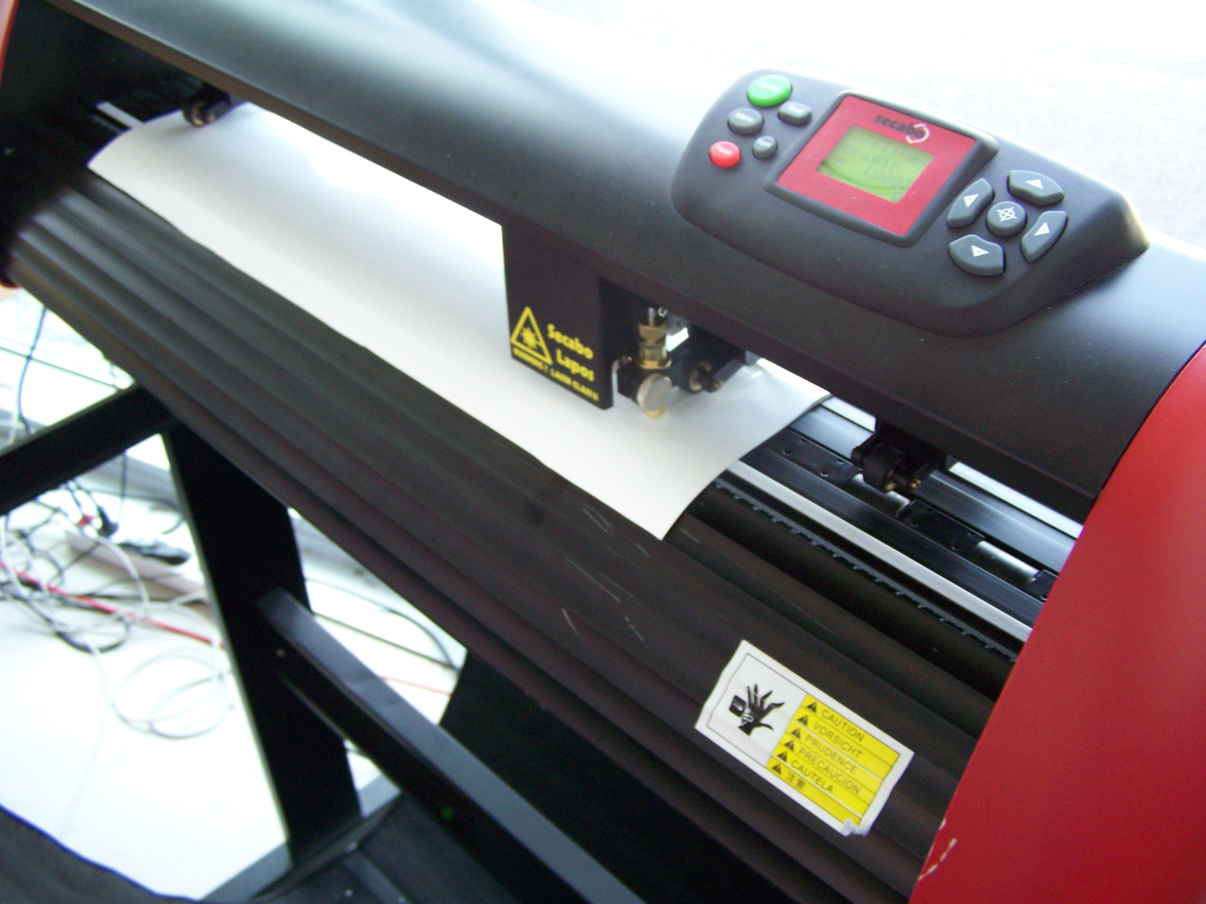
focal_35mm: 38
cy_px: 452
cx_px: 603
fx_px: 1324
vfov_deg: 37.7
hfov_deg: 49.0
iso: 160
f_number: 2.8
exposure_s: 1/25
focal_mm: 6.3
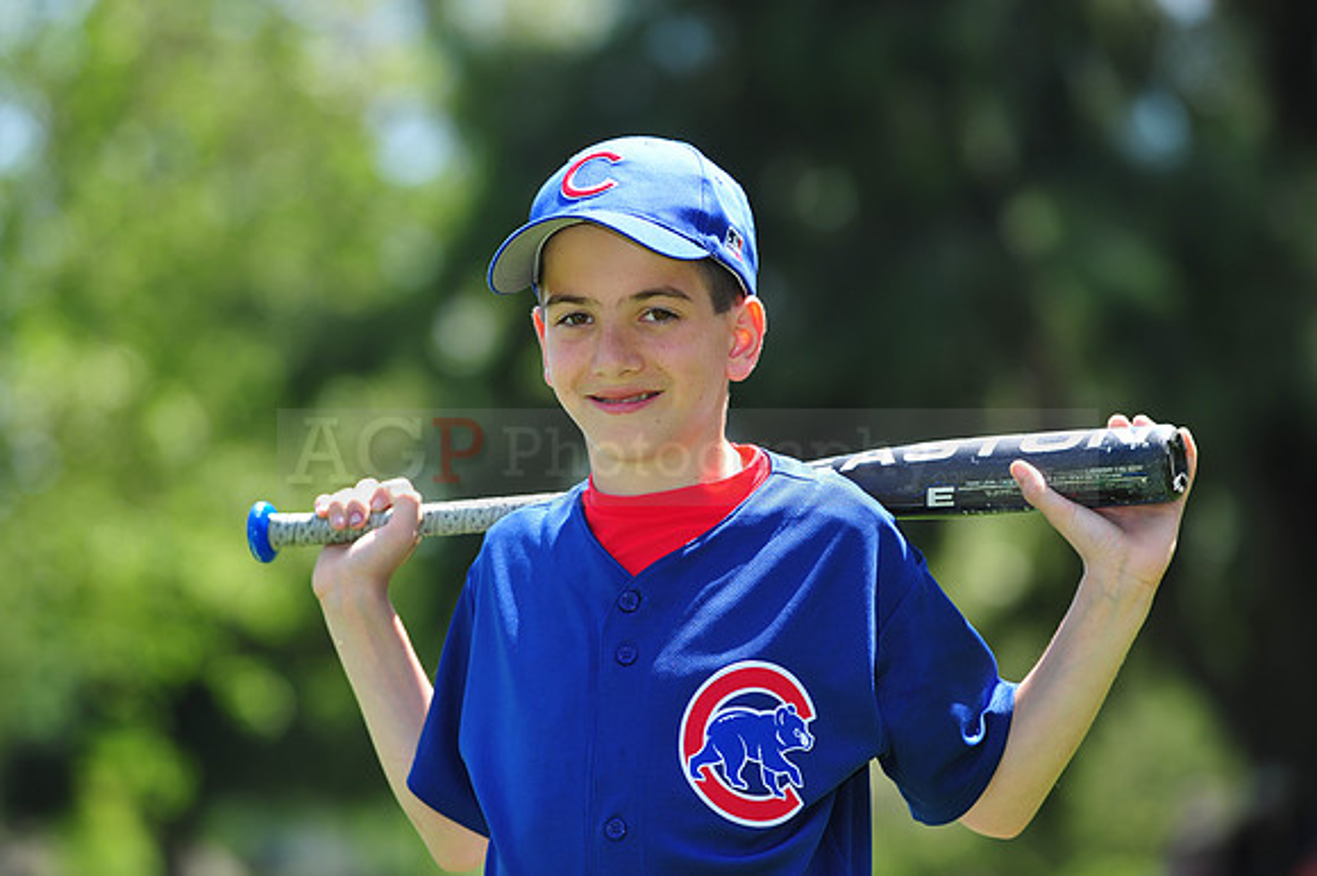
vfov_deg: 6.9
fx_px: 7312
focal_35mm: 200
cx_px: 658
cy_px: 438
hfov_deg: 10.3
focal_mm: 200
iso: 200
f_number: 4.5
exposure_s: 1/500
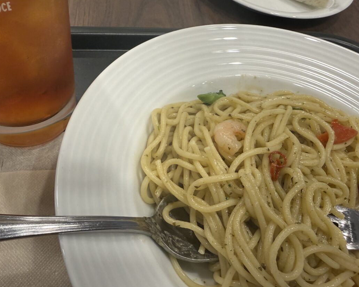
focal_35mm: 29
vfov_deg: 49.9
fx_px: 308
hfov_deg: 60.4
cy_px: 129
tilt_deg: -52.6
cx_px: 190
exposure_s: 1/100
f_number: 2.2
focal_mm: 2.22
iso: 160
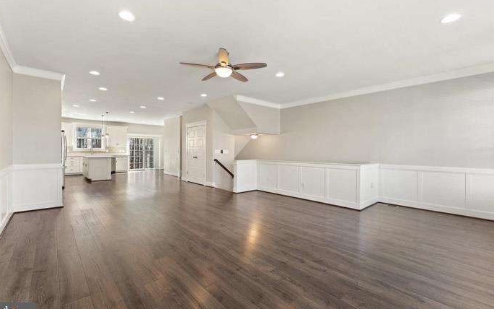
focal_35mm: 15
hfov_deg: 101.4
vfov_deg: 74.7
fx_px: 202
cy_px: 148
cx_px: 239
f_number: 8
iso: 500
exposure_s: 1/8
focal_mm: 14
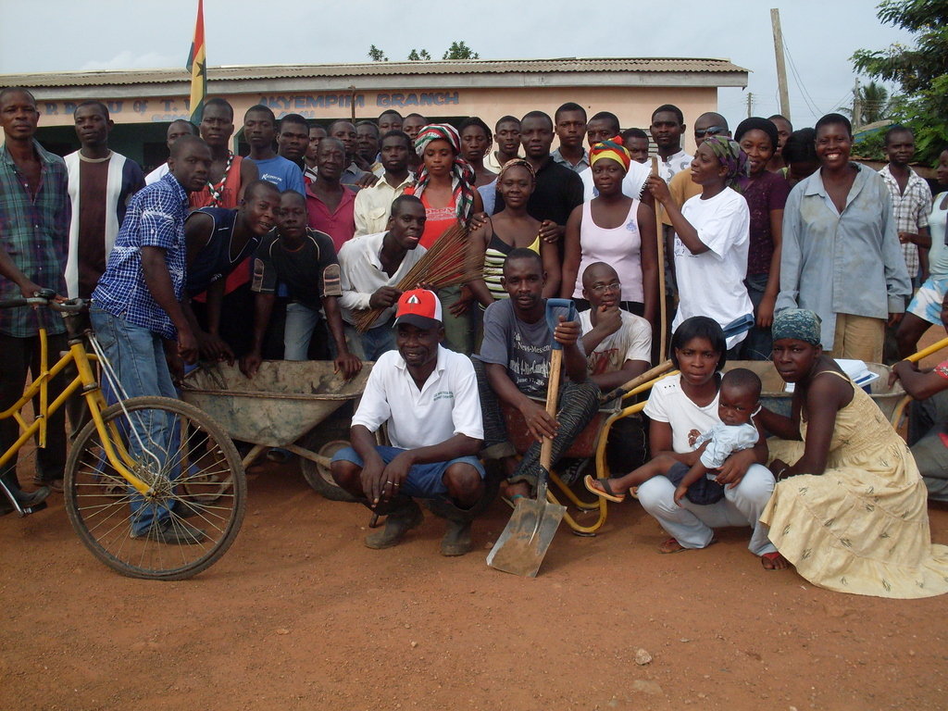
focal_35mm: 38
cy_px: 356
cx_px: 474
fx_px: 1041
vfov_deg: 37.7
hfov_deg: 49.0
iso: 120
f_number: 8.4
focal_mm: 6.3
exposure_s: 1/180
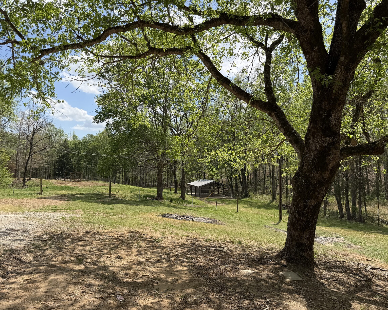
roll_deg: +0.6
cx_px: 193
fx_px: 299
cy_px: 160
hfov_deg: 66.0
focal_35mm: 26
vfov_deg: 54.9
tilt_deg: +0.4
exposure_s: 1/3759
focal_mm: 6.76
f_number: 1.78
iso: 80
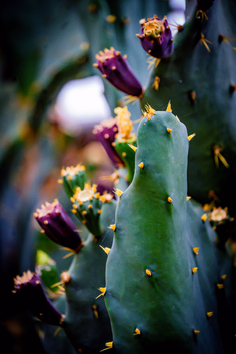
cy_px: 177
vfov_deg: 6.9
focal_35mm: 300
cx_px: 118
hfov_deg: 4.6
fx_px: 2950
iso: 2500
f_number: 5.6
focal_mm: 300
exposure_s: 1/320
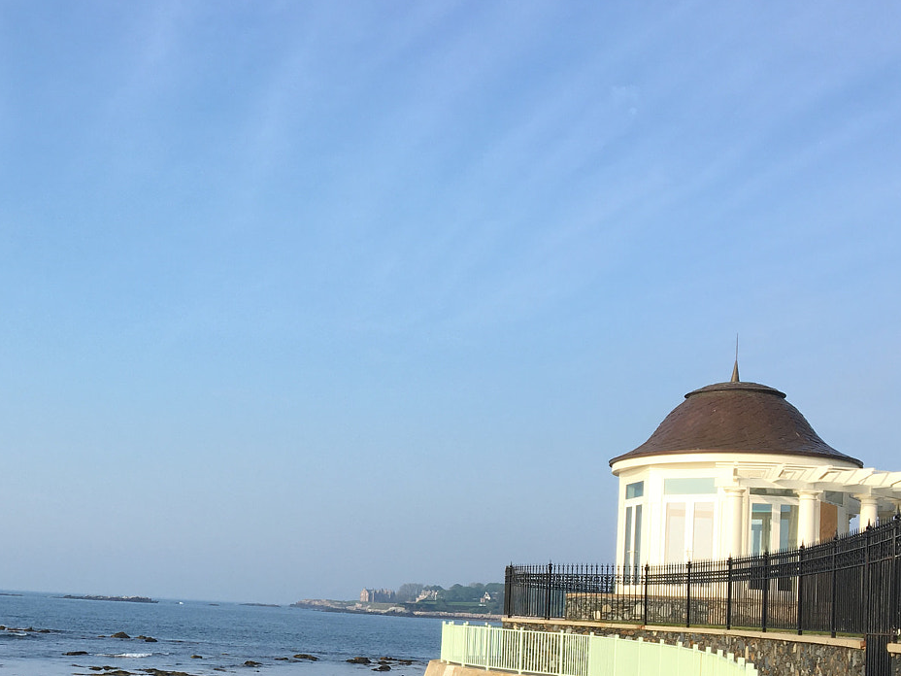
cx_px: 236
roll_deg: -4.2
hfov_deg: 37.3
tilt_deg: +3.3
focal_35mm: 50
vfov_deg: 28.5
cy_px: 532
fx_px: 1301
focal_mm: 4.15
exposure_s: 1/962
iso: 25
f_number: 2.2
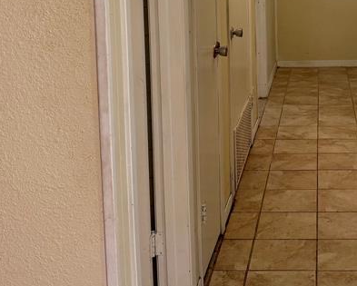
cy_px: -13
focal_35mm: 61
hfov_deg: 30.0
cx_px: 302
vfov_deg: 23.7
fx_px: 645
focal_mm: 6.76
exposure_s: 1/120
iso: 160
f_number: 1.78
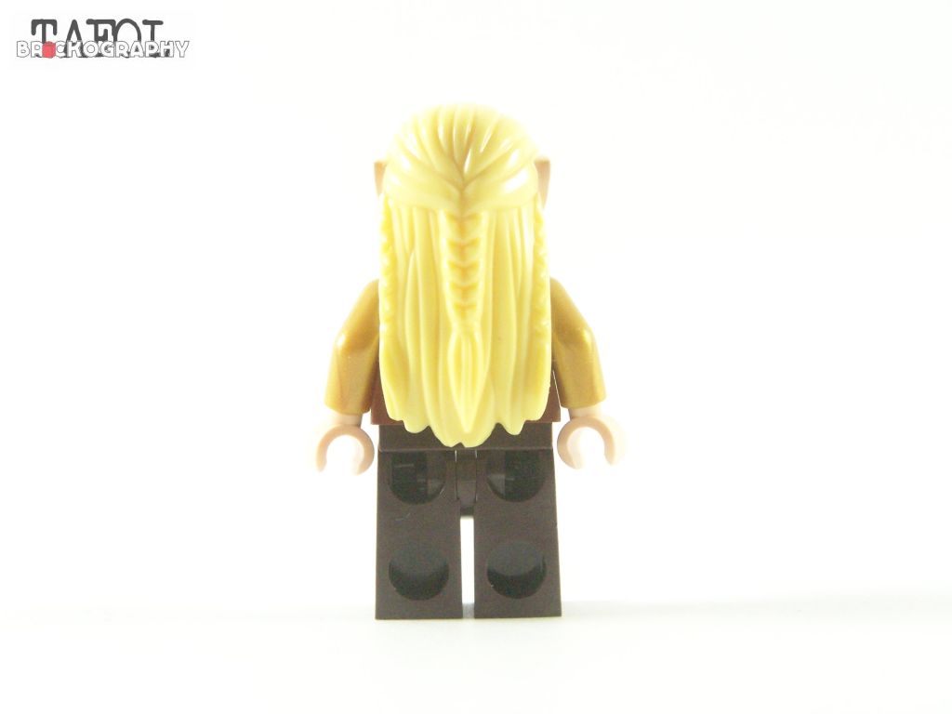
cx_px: 476
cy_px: 357
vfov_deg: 15.7
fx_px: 2585
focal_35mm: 94
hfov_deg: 20.9
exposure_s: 1/60
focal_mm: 15.6
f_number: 4
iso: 400
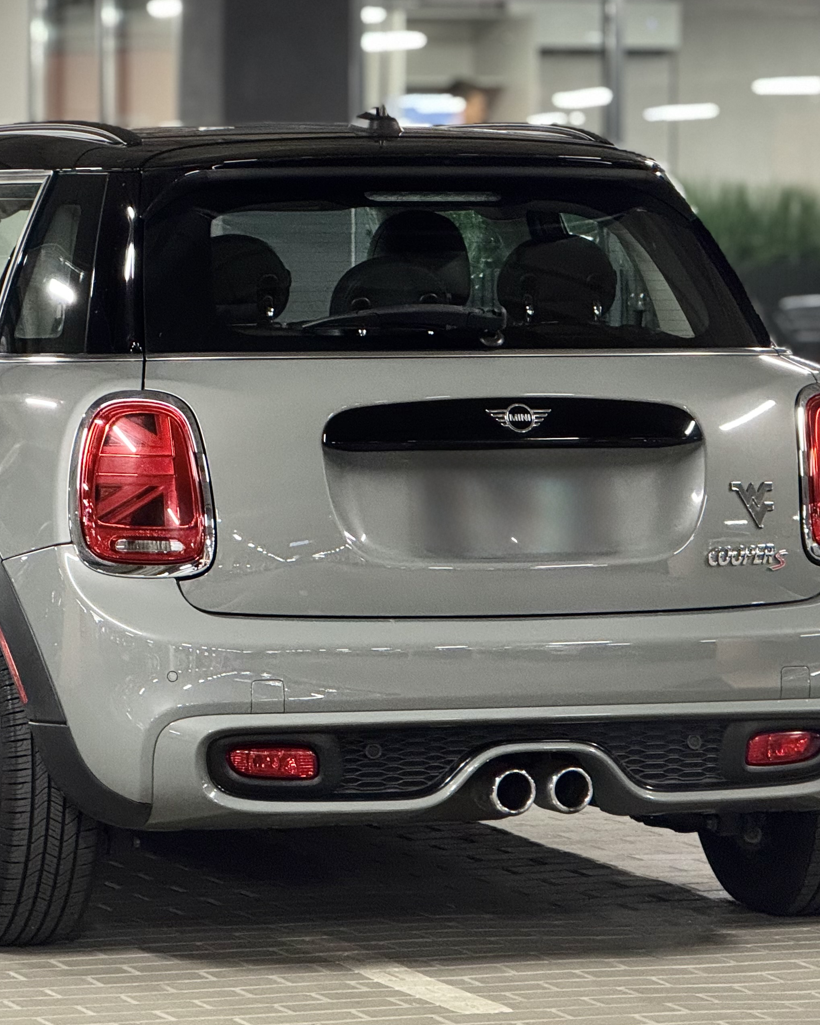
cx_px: 296
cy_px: 495
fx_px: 5613
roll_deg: +0.1
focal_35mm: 185
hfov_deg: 8.4
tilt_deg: -2.2
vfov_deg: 10.4
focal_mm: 15.66
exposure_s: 1/33
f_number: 2.8
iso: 500
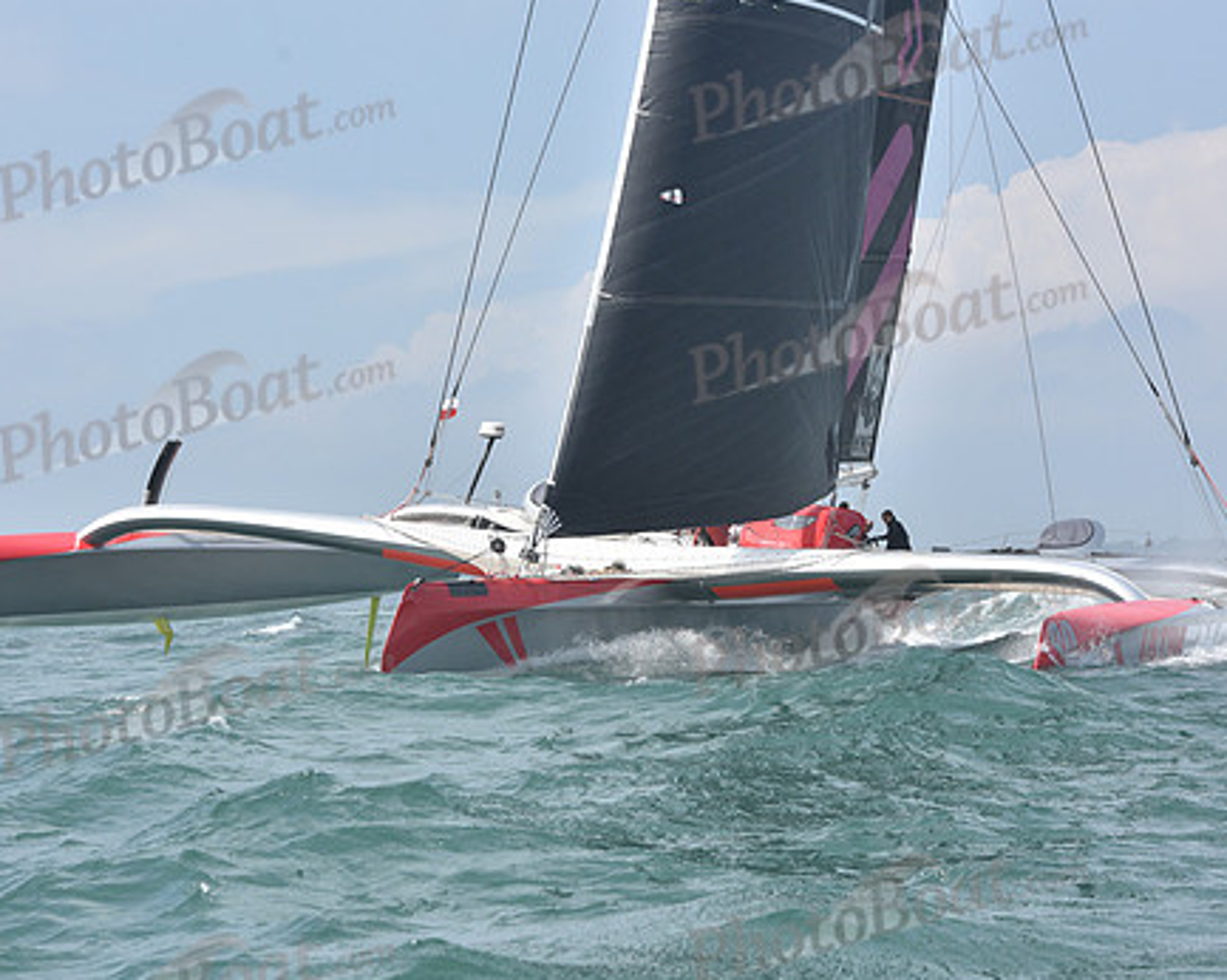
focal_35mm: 107
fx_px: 3884
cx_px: 544
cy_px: 517
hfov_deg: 17.9
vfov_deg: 14.4
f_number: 9
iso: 320
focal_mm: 85
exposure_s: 1/1000
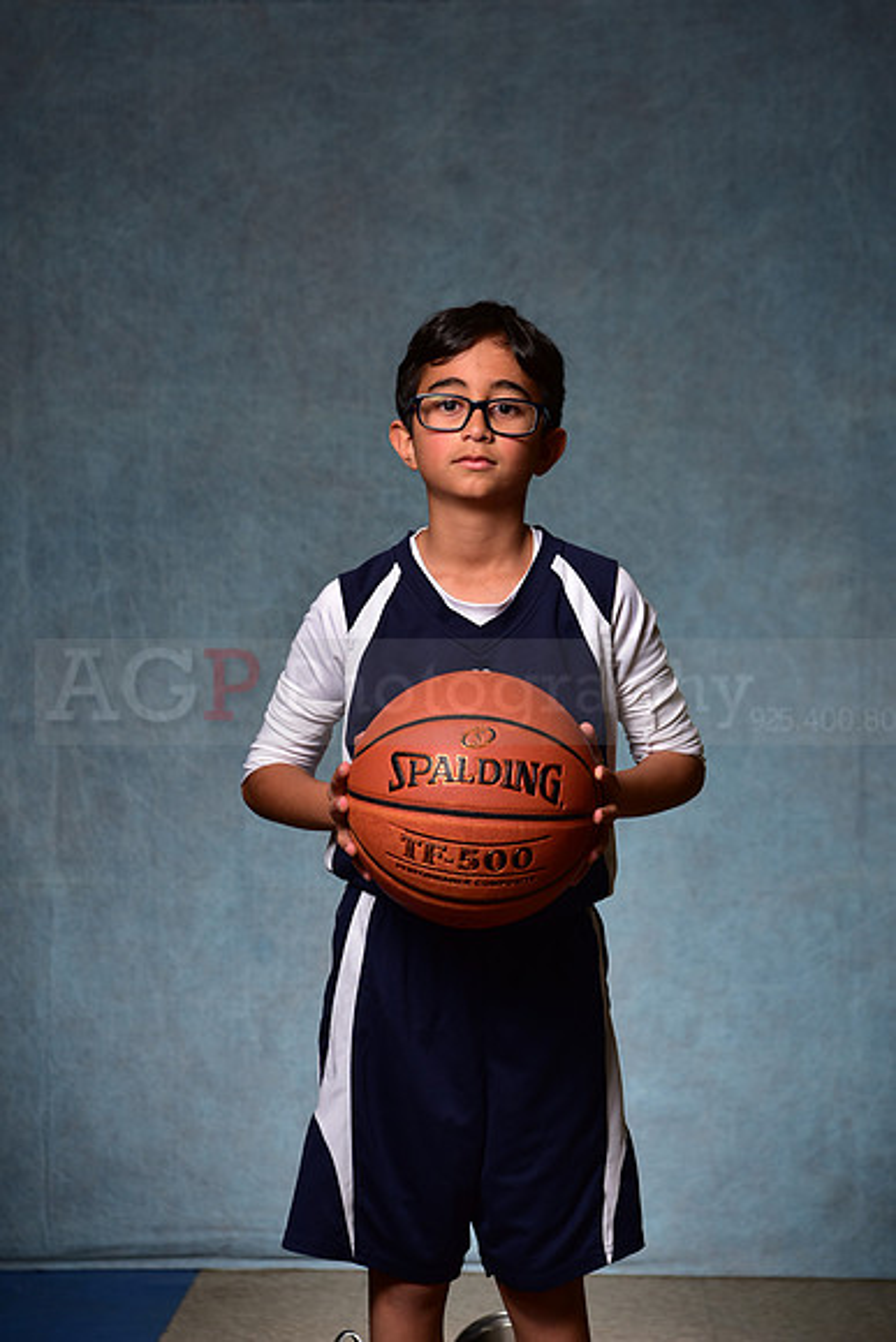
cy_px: 671
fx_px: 2612
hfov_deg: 19.5
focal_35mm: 70
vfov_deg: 28.8
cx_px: 448
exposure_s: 1/200
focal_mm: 70
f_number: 5
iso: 100
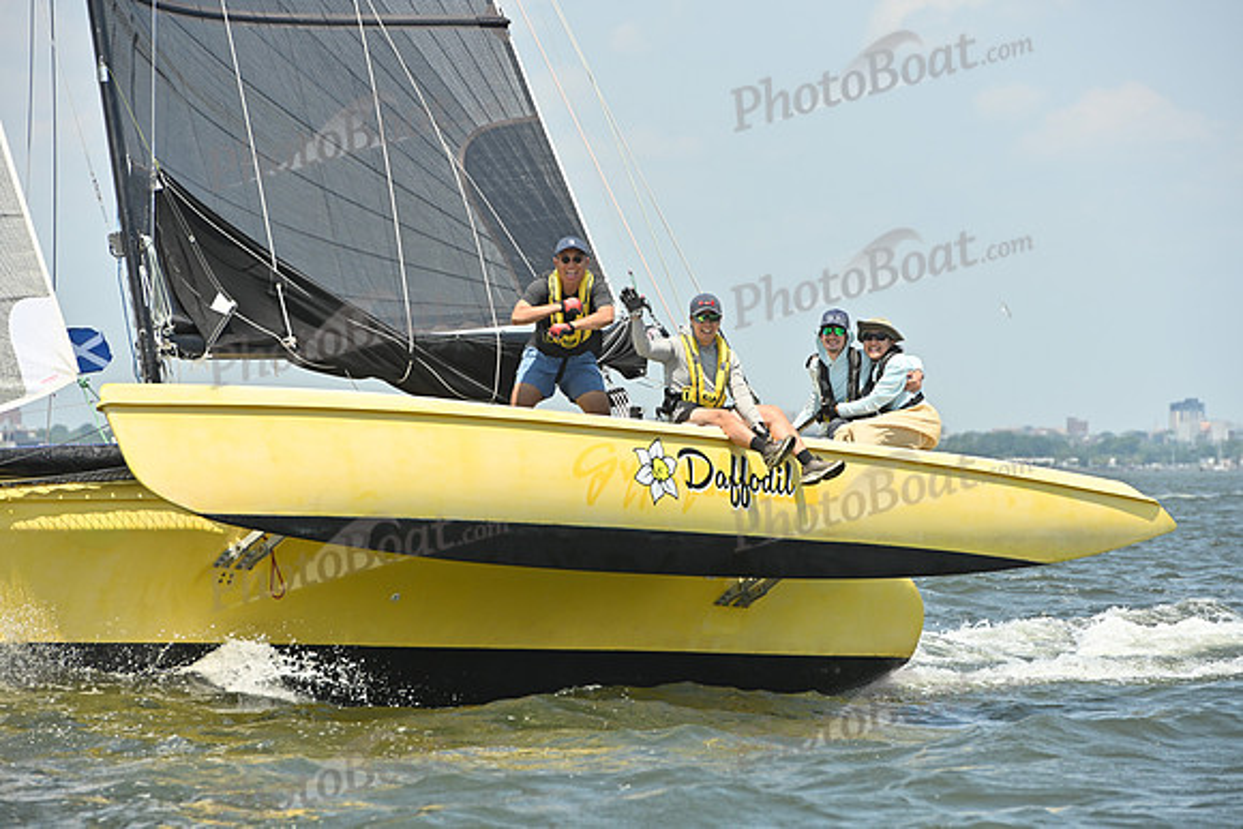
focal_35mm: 200
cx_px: 622
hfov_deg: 10.3
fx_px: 6907
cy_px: 414
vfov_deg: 6.9
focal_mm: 200
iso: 320
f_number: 7.1
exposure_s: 1/1250
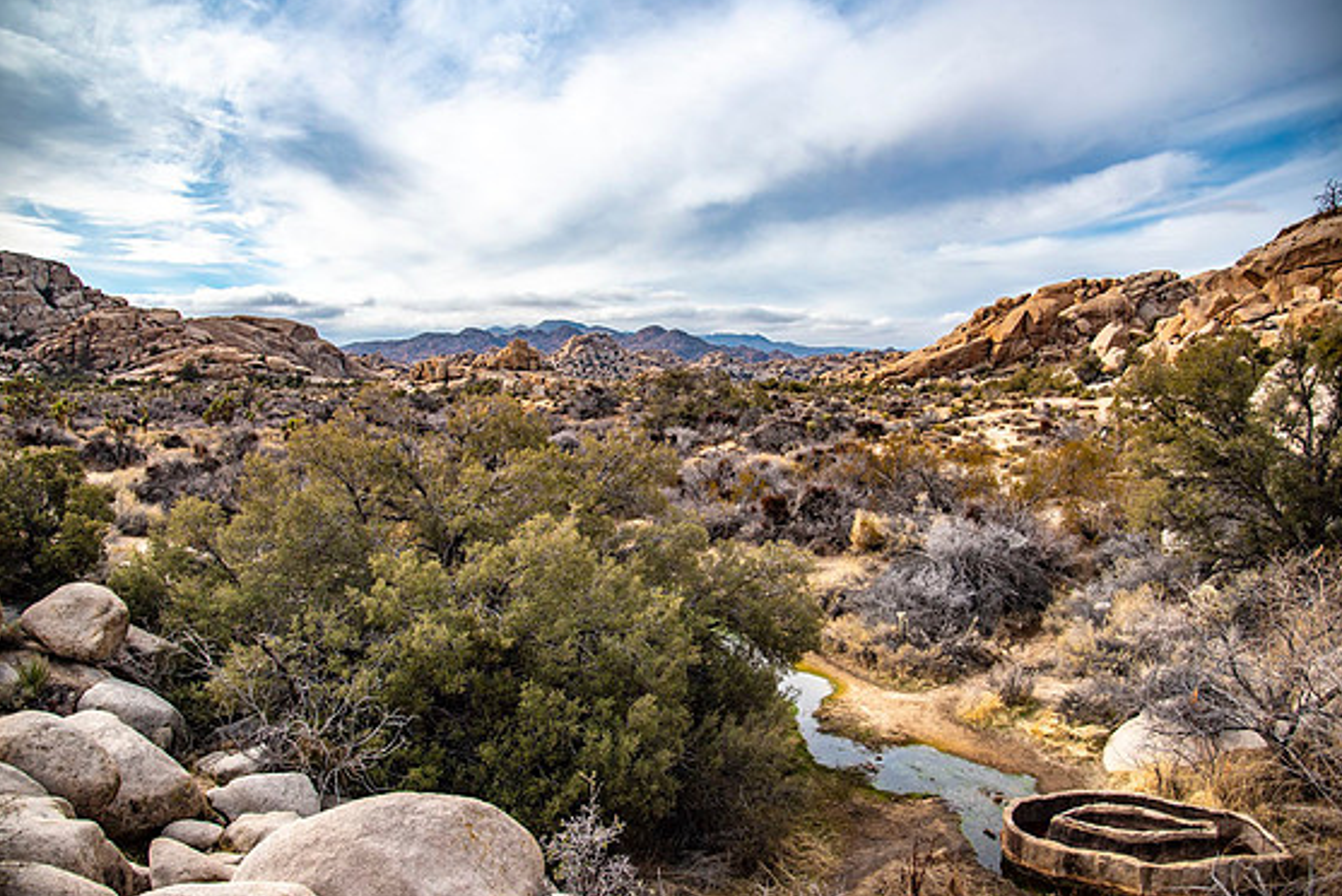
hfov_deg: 71.5
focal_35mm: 25
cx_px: 658
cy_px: 447
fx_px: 932
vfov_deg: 51.3
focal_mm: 24
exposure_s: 1/1600
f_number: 4
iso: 100
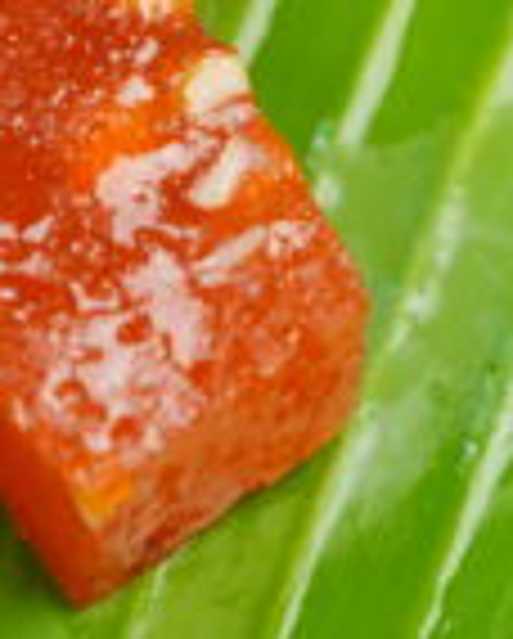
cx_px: -104
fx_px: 6742
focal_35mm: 356
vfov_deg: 5.4
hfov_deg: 4.3
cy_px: -144
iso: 1000
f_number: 3.2
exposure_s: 1/320
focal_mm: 90
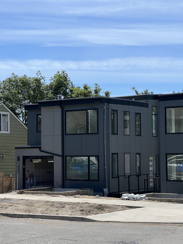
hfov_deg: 19.1
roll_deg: +0.5
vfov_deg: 25.3
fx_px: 543
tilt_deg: +4.4
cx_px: 92
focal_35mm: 77
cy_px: 122
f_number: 2.8
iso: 32
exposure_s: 1/1143
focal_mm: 9
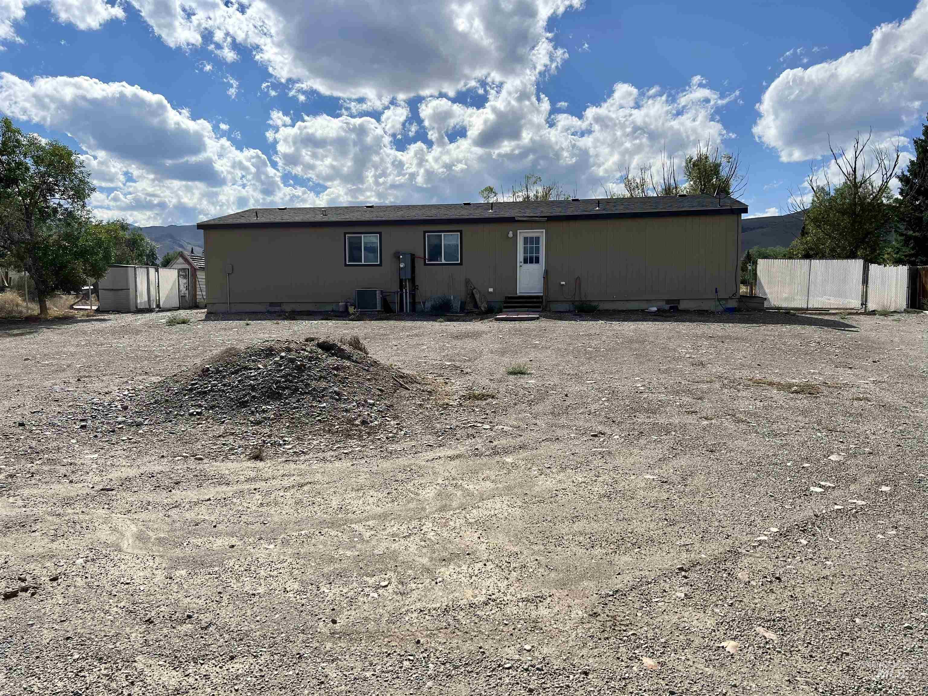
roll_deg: +0.3
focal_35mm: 26
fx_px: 697
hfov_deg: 67.3
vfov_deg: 53.1
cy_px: 348
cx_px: 464
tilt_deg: -3.9
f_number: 1.5
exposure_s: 1/9434
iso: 50
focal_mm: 5.7
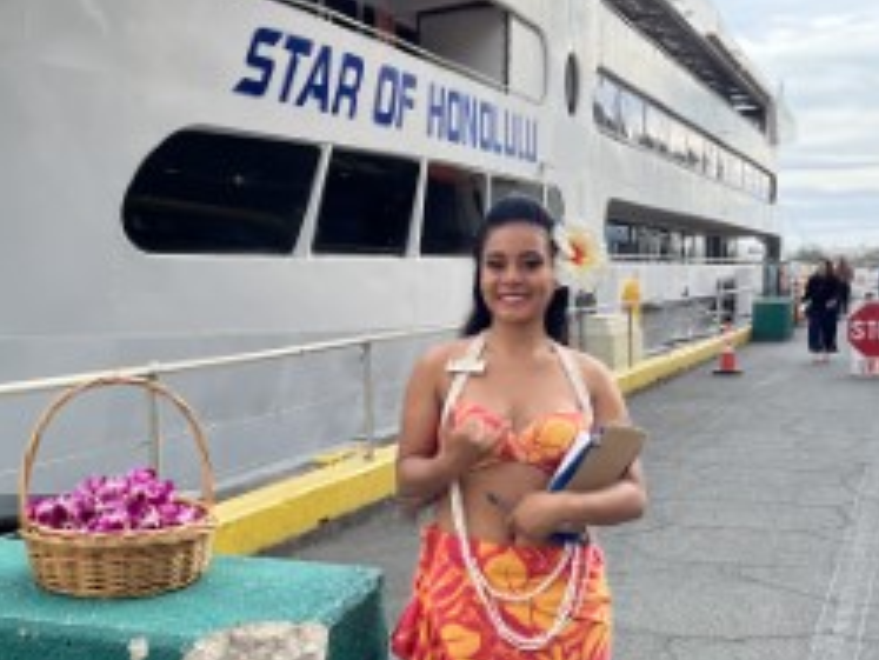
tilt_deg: -5.0
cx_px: 247
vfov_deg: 30.9
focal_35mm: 47
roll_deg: +0.0
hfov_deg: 39.6
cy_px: 353
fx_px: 1194
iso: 50
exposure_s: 1/777
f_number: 1.6
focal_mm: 5.1
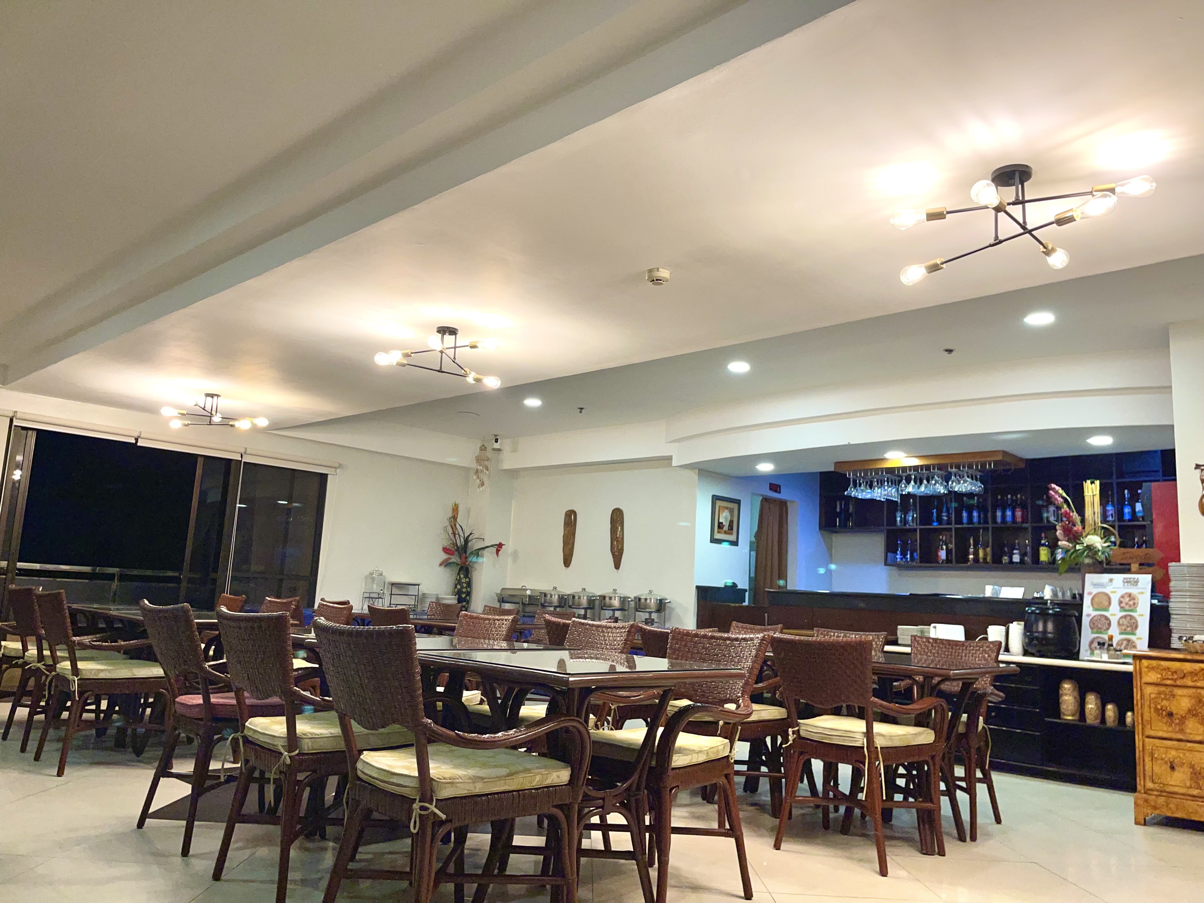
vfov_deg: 54.9
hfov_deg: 69.4
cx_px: 602
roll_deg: -2.9
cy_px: 452
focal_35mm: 25
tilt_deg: +8.0
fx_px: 870
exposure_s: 1/120
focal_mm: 5.1
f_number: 1.6
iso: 80
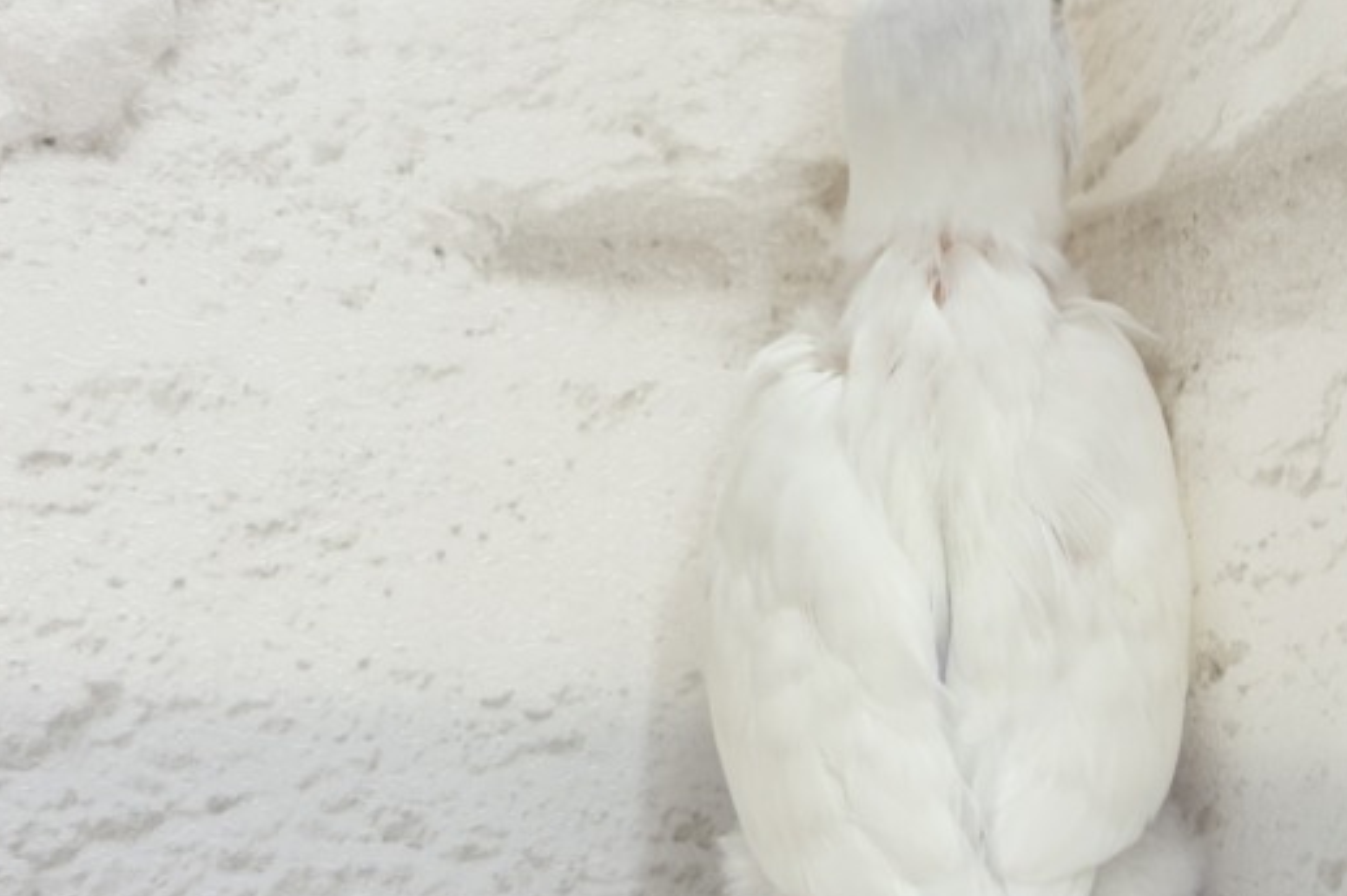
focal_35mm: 67
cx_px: 800
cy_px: 414
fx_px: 2505
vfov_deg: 20.3
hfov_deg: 30.0
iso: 32
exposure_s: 1/50
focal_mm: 5.96
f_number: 1.6
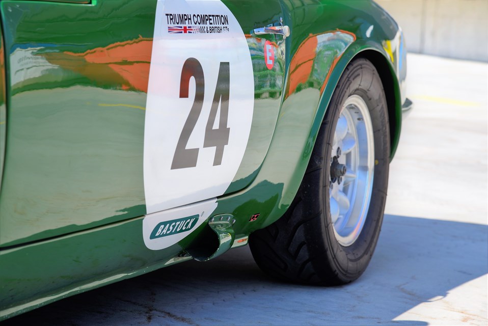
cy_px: 163
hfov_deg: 17.1
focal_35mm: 120
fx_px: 1628
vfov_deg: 11.4
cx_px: 244
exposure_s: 1/250
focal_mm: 120
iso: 200
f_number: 8
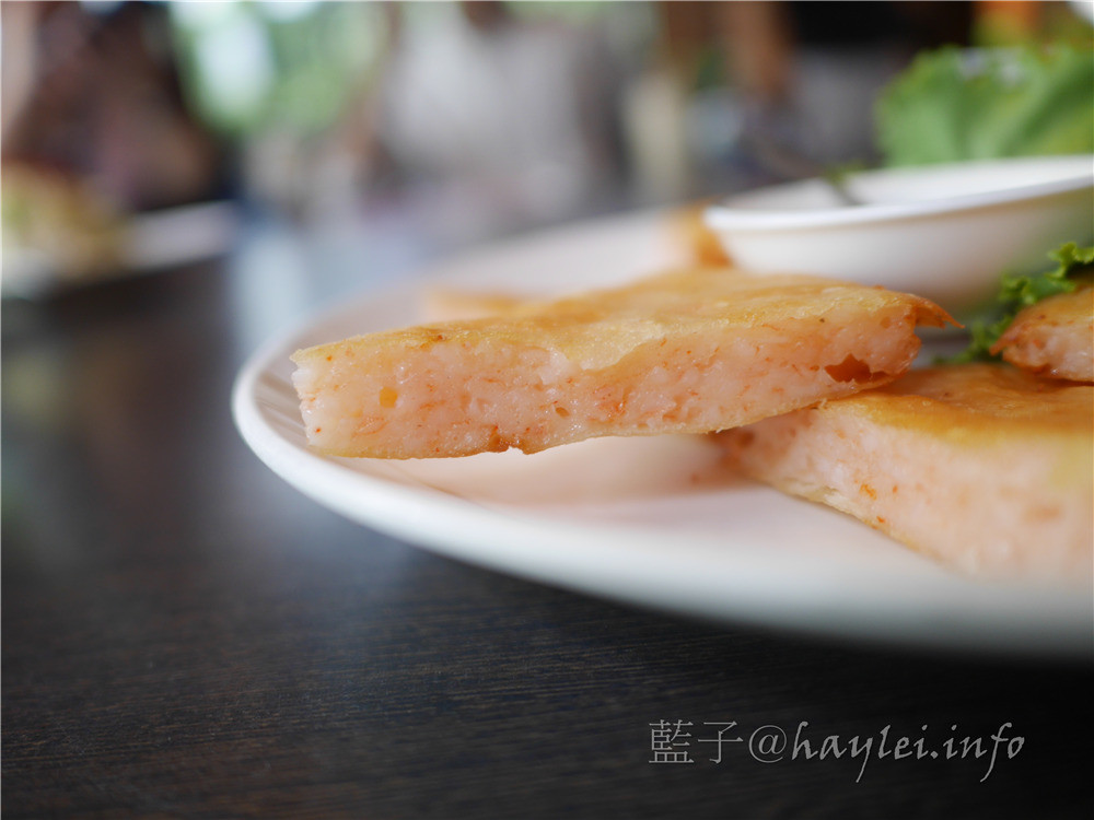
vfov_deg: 46.8
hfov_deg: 60.0
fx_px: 948
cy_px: 410
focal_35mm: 30
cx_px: 547
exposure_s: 1/60
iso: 250
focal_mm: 15
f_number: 1.7
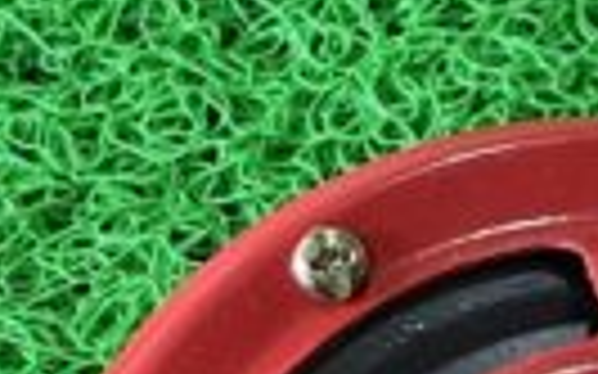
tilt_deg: -48.6
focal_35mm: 332
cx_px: 1304
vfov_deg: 3.9
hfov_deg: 6.1
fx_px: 5408
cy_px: 491
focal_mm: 6
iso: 160
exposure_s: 1/50
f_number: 2
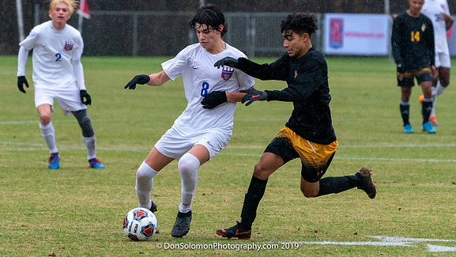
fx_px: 5213
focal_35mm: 431
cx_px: 228
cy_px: 174
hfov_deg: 5.0
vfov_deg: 2.8
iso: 3200
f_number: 5.6
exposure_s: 1/1000
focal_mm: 241
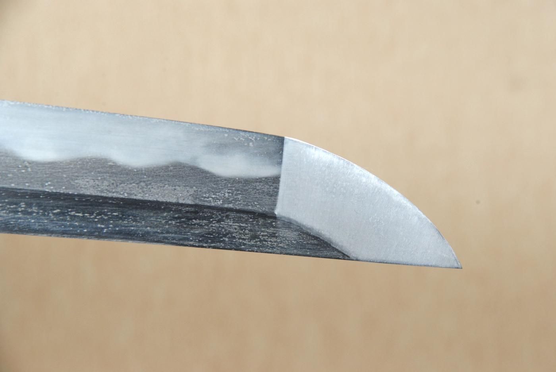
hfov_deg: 10.1
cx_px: 278
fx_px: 3131
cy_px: 186
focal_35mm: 202
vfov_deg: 6.8
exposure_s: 1/2
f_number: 11
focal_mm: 135
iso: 400
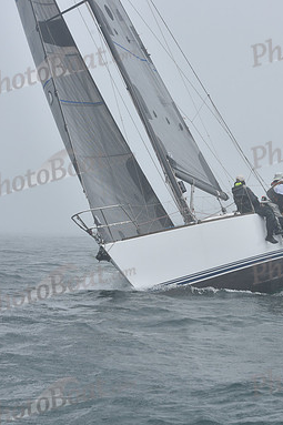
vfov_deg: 19.3
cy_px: 214
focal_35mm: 106
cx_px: 194
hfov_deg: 12.9
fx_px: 1251
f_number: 11
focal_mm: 70
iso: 250
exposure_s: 1/800
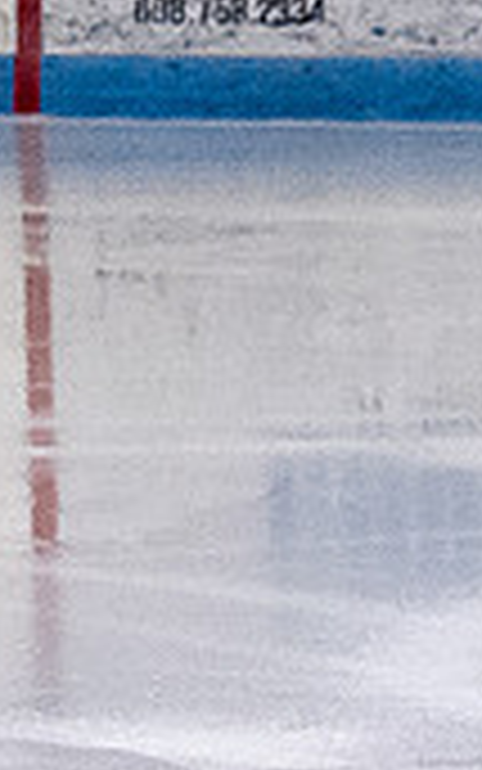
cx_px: 1437
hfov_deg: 1.1
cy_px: 136
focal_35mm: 1225
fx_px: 25725
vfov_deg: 1.7
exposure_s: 1/800
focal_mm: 105
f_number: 3.5
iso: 3200
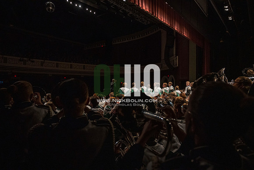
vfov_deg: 53.2
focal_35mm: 24
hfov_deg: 73.7
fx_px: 169
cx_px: 127
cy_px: 85
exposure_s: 1/500
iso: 2500
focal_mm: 24
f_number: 4
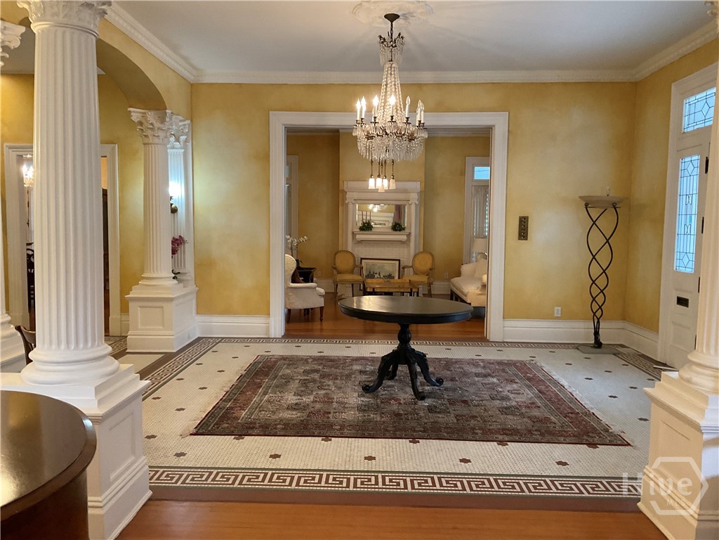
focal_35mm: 29
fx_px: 602
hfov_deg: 61.7
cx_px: 360
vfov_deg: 48.2
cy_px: 270
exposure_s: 1/60
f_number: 1.8
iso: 160
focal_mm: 3
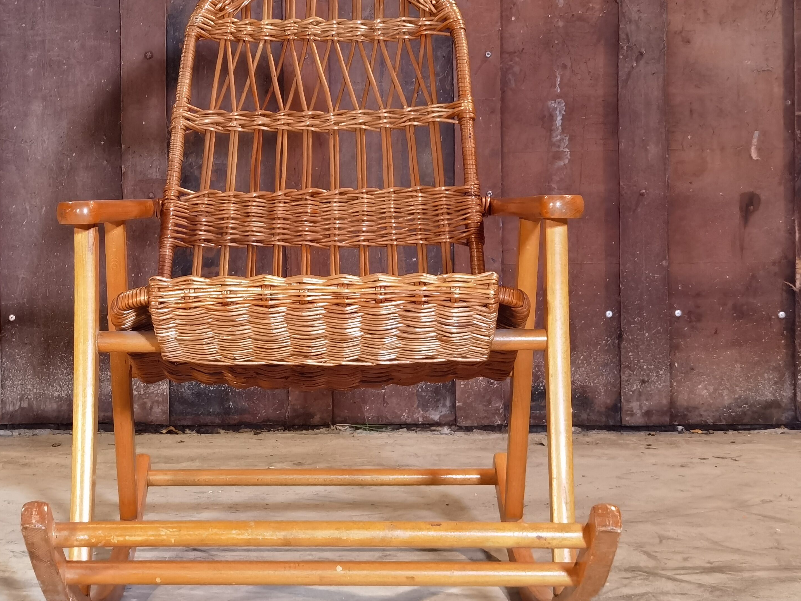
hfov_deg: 24.3
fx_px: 1851
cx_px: 279
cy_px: 300
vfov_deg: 18.4
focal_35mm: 80
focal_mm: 6.71
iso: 400
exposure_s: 1/50
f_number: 1.9
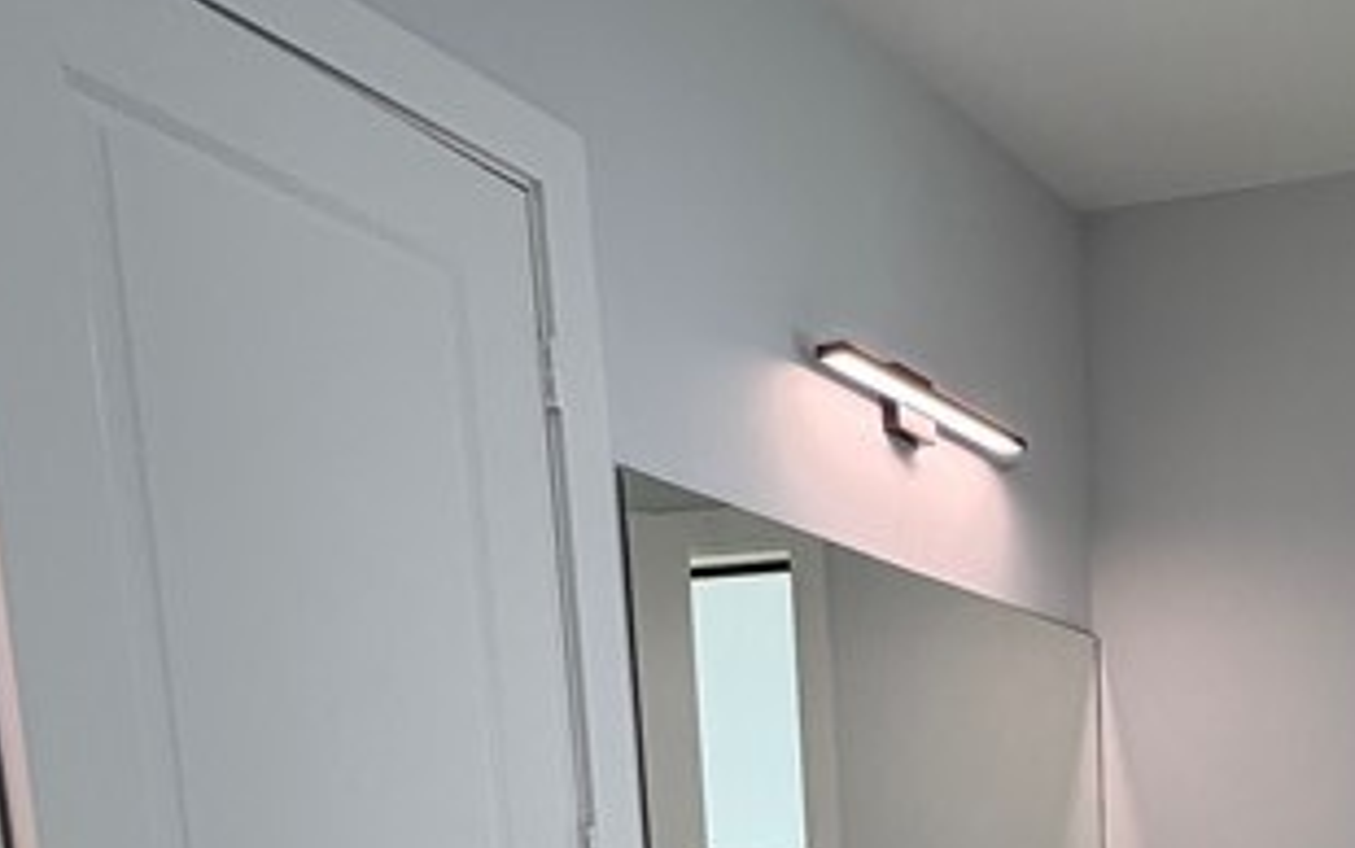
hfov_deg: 36.9
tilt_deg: -9.7
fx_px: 1810
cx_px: 1346
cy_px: 1289
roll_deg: +0.4
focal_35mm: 49
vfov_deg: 21.8
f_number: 2.2
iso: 64
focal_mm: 2.22
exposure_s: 1/120
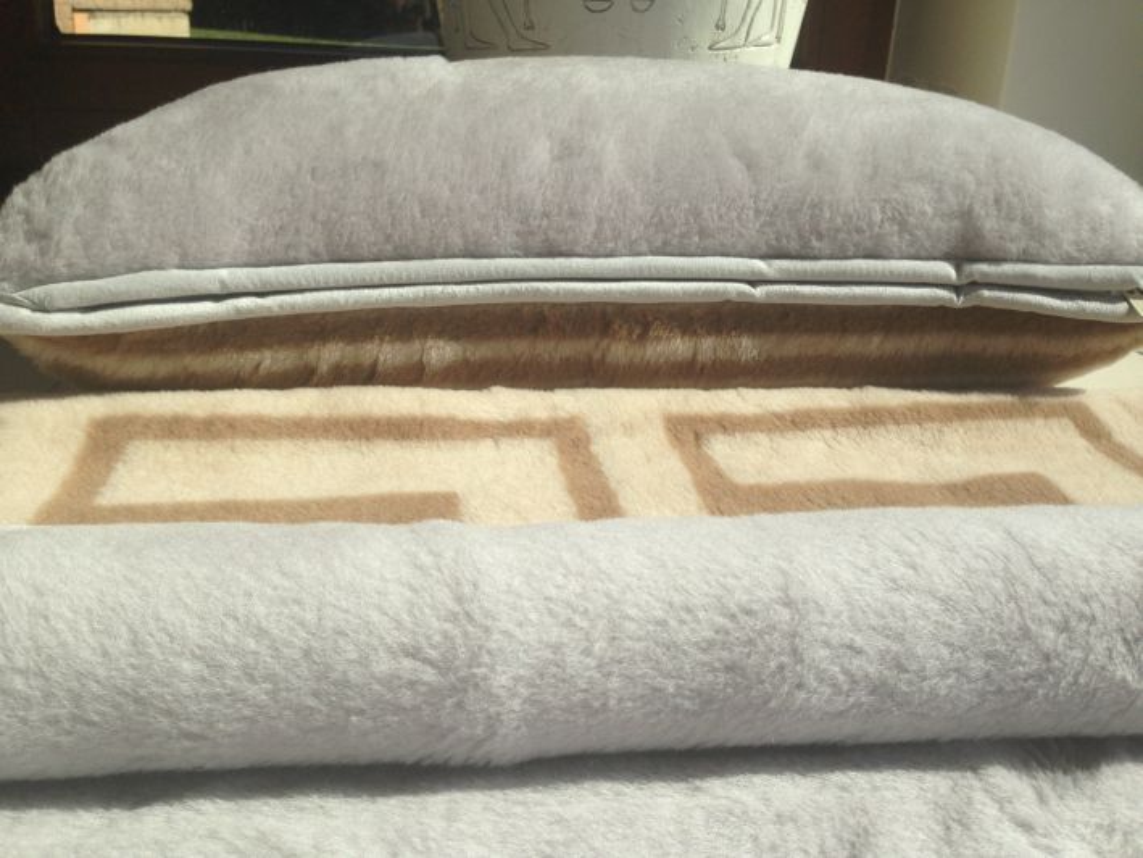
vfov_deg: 43.0
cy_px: 429
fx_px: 1090
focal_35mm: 33
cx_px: 572
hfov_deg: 55.3
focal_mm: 4.13
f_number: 2.4
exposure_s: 1/1938
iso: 50
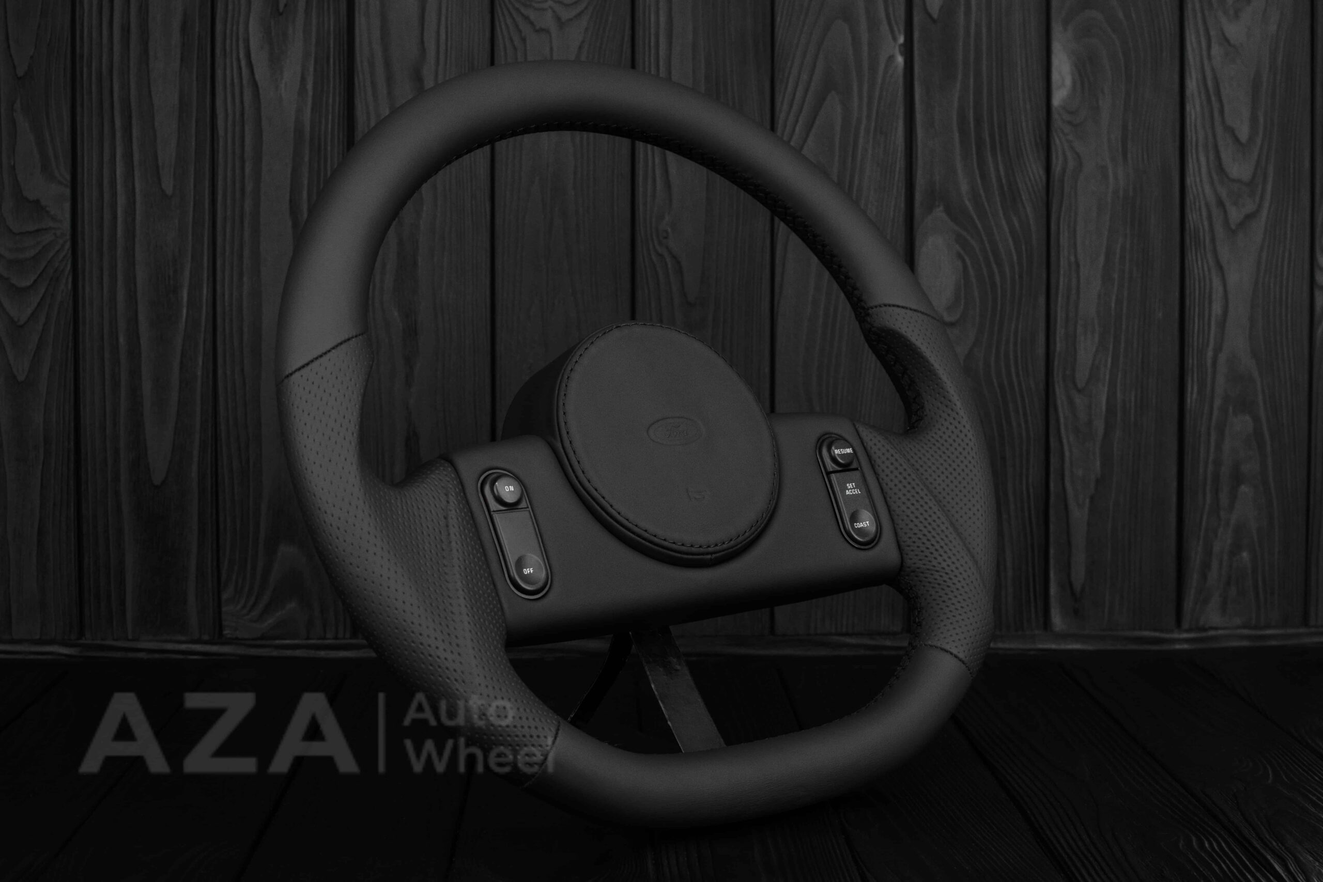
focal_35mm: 52
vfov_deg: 25.8
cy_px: 441
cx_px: 662
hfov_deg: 37.8
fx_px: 1929
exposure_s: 1/125
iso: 500
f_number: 6.3
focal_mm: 35
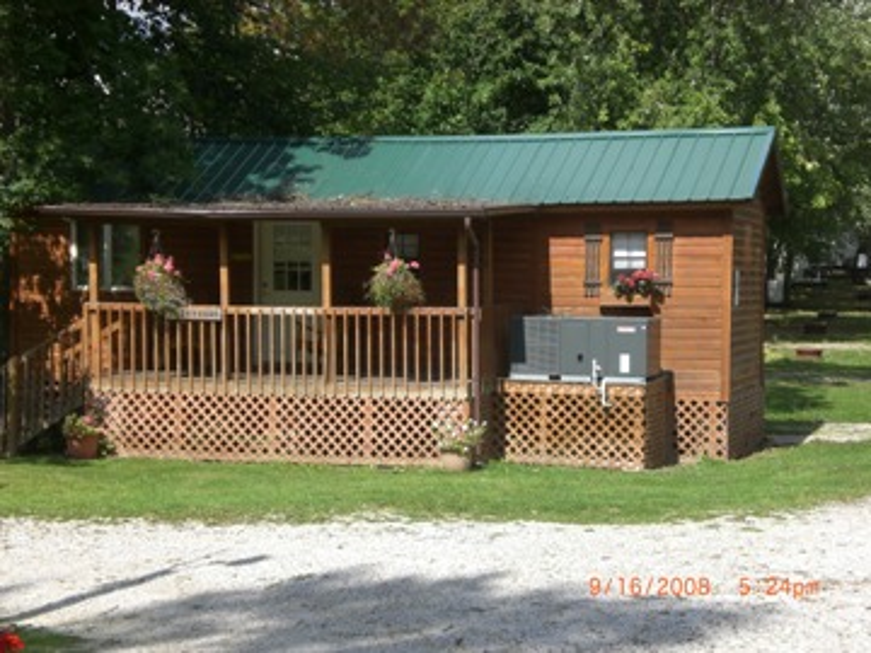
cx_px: 436
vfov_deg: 19.6
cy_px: 326
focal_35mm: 75
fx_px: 1887
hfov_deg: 26.0
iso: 50
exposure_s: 1/400
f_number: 4.5
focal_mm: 12.47
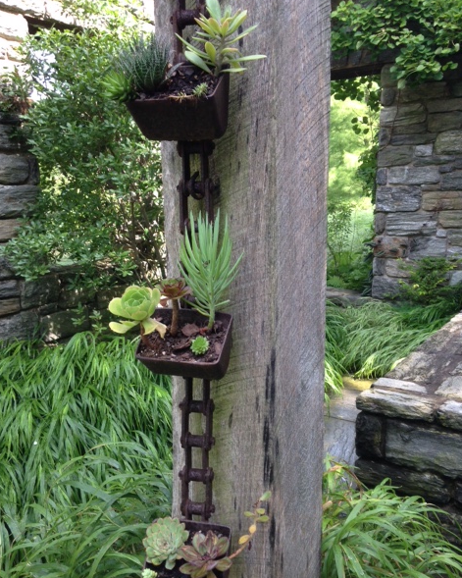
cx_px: 232
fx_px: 598
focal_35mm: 35
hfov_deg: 42.2
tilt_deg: -9.7
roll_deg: -0.5
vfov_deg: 51.5
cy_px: 299
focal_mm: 4.12
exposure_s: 1/120
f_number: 2.4
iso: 64
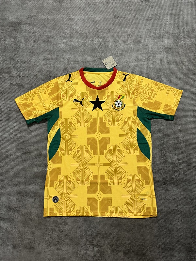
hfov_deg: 56.8
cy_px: 130
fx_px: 181
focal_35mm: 24
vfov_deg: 71.6
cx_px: 98
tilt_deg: -77.6
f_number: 1.78
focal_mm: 6.76
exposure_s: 1/50
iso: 160
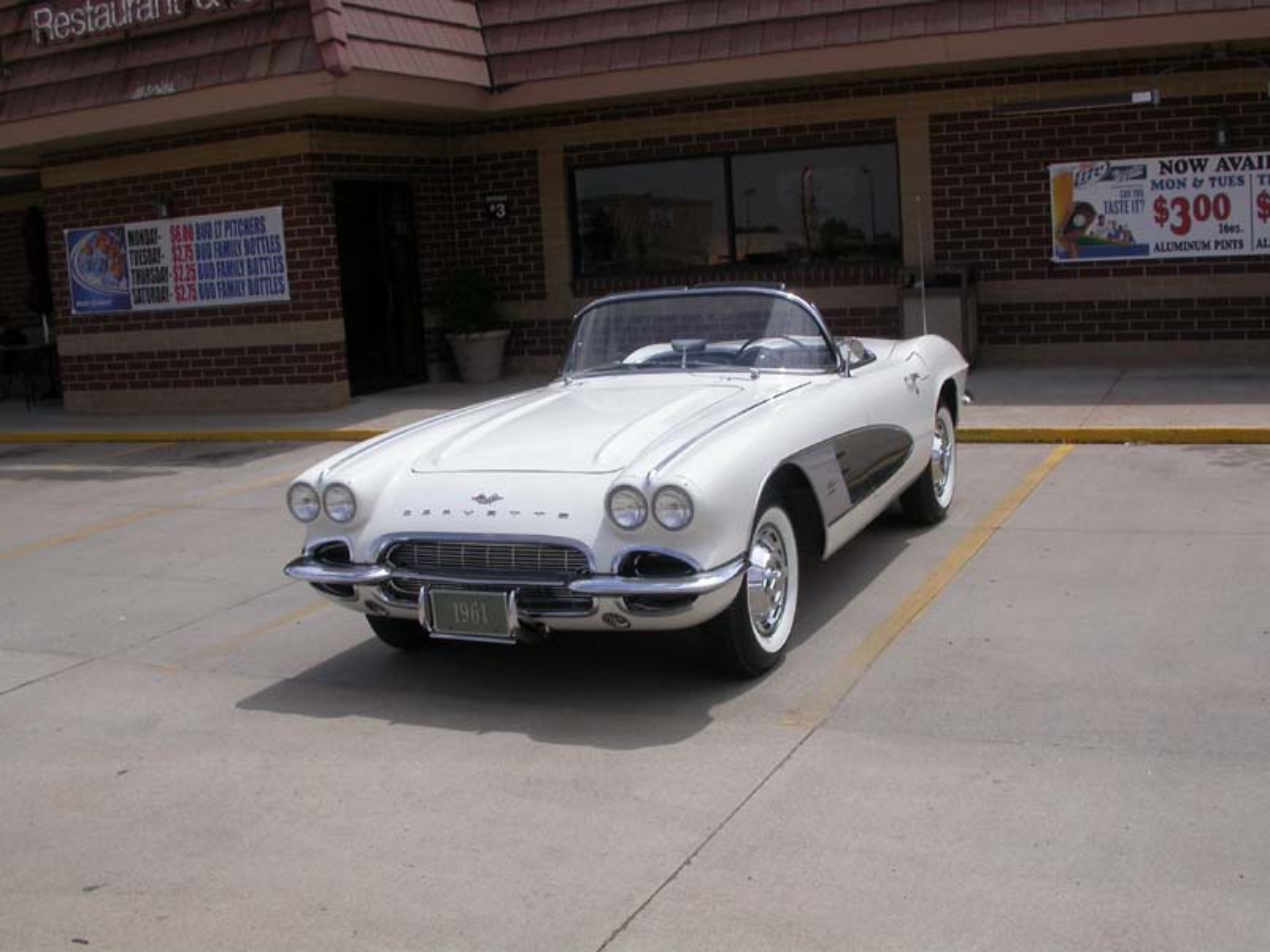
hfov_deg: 49.0
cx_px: 635
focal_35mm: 38
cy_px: 476
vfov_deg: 37.7
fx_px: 1394
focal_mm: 7.85
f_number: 7.5
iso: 100
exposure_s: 1/613
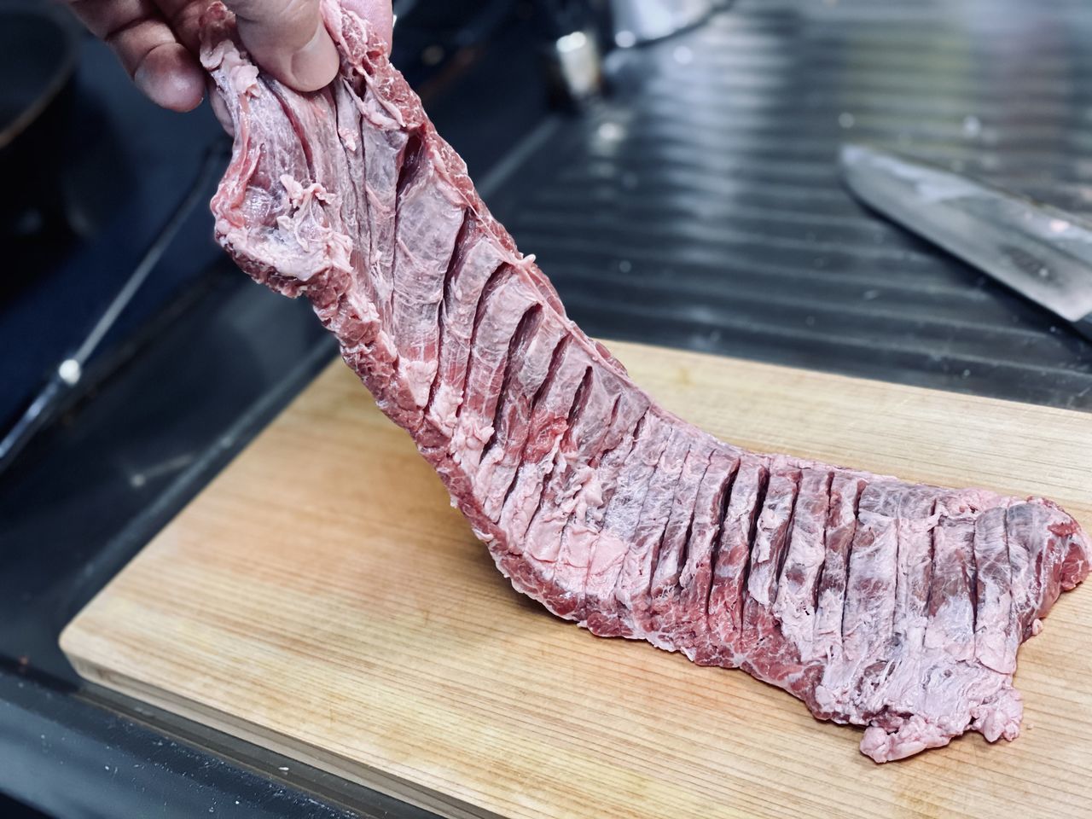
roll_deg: +21.0
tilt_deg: -35.0
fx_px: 1640
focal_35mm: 52
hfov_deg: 36.8
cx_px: 546
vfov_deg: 28.0
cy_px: 410
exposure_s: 1/33
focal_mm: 6
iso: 160
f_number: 2
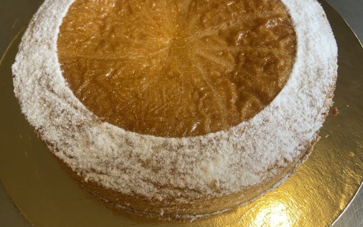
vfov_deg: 44.3
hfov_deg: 66.5
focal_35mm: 28
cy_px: 90
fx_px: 277
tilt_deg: -56.9
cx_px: 181
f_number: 1.8
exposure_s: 1/50
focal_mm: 4.25
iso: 160
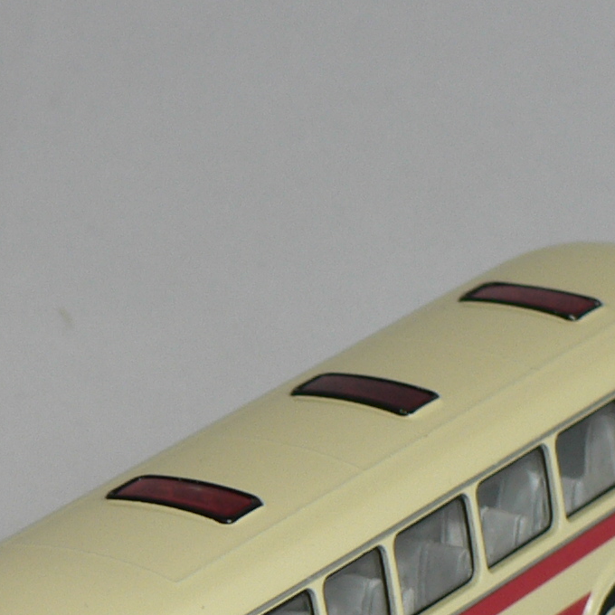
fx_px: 5286
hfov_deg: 6.7
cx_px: 254
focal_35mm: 263
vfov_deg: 6.6
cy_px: 664
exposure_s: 1/60
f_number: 3.2
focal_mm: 13.1
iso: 80
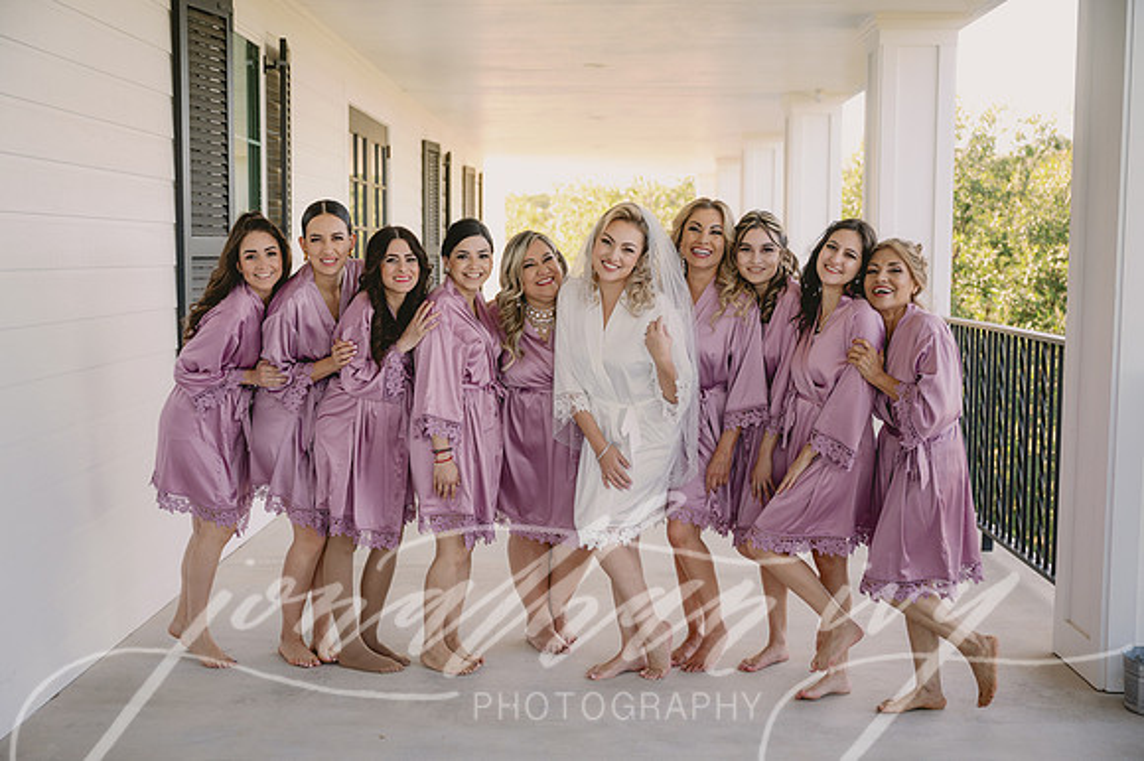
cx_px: 572
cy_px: 380
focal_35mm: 41
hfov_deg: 47.4
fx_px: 1302
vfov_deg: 32.6
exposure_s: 1/500
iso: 250
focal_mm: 41
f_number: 2.8
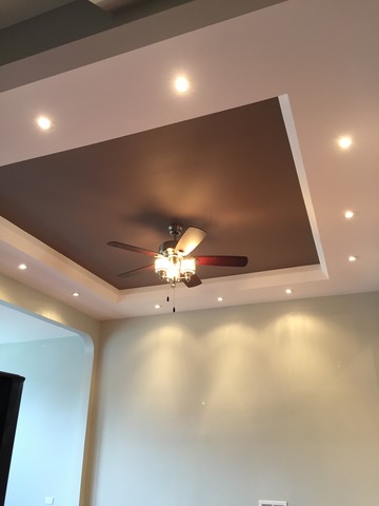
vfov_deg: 61.7
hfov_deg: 48.2
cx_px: 190
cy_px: 253
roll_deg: -0.2
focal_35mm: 29
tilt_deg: +25.9
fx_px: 423
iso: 80
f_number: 2.2
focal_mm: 4.15
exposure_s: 1/30
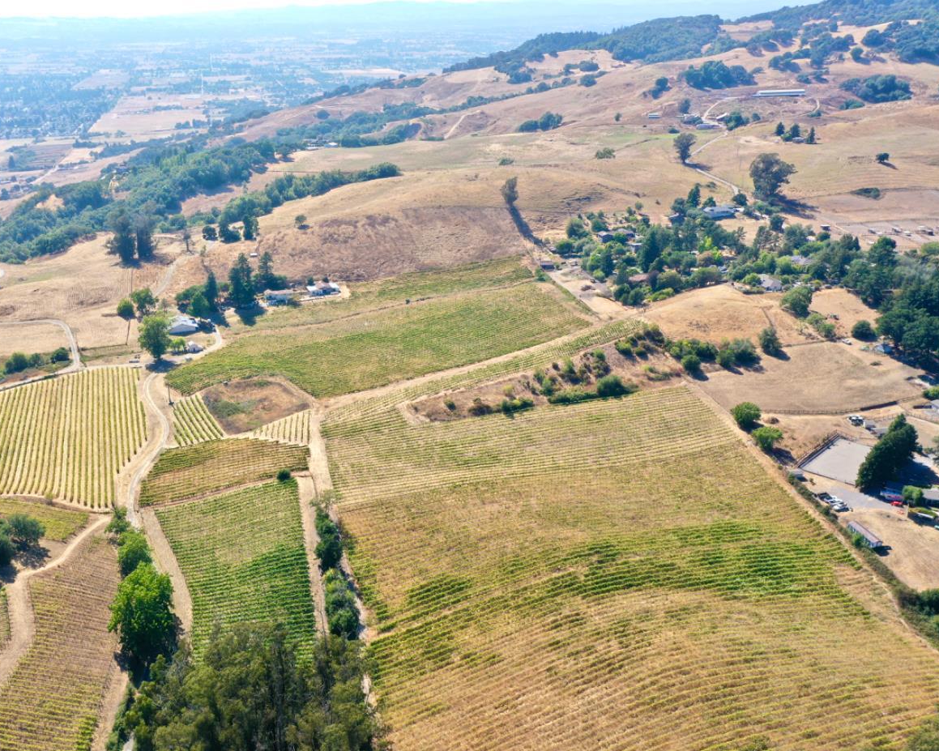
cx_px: 349
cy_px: 392
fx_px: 945
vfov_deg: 43.3
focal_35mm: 34
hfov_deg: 52.3
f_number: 5.6
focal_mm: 10.26
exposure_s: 1/320
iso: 100
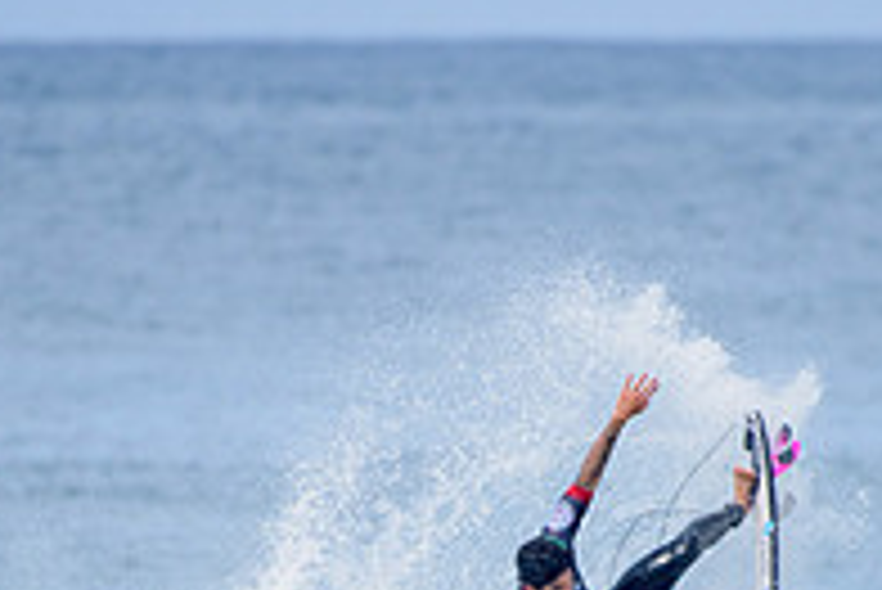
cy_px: 736
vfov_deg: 0.9
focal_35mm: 1482
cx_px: 518
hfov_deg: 1.4
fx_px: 36335
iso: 250
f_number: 5.6
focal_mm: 500
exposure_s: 1/2000
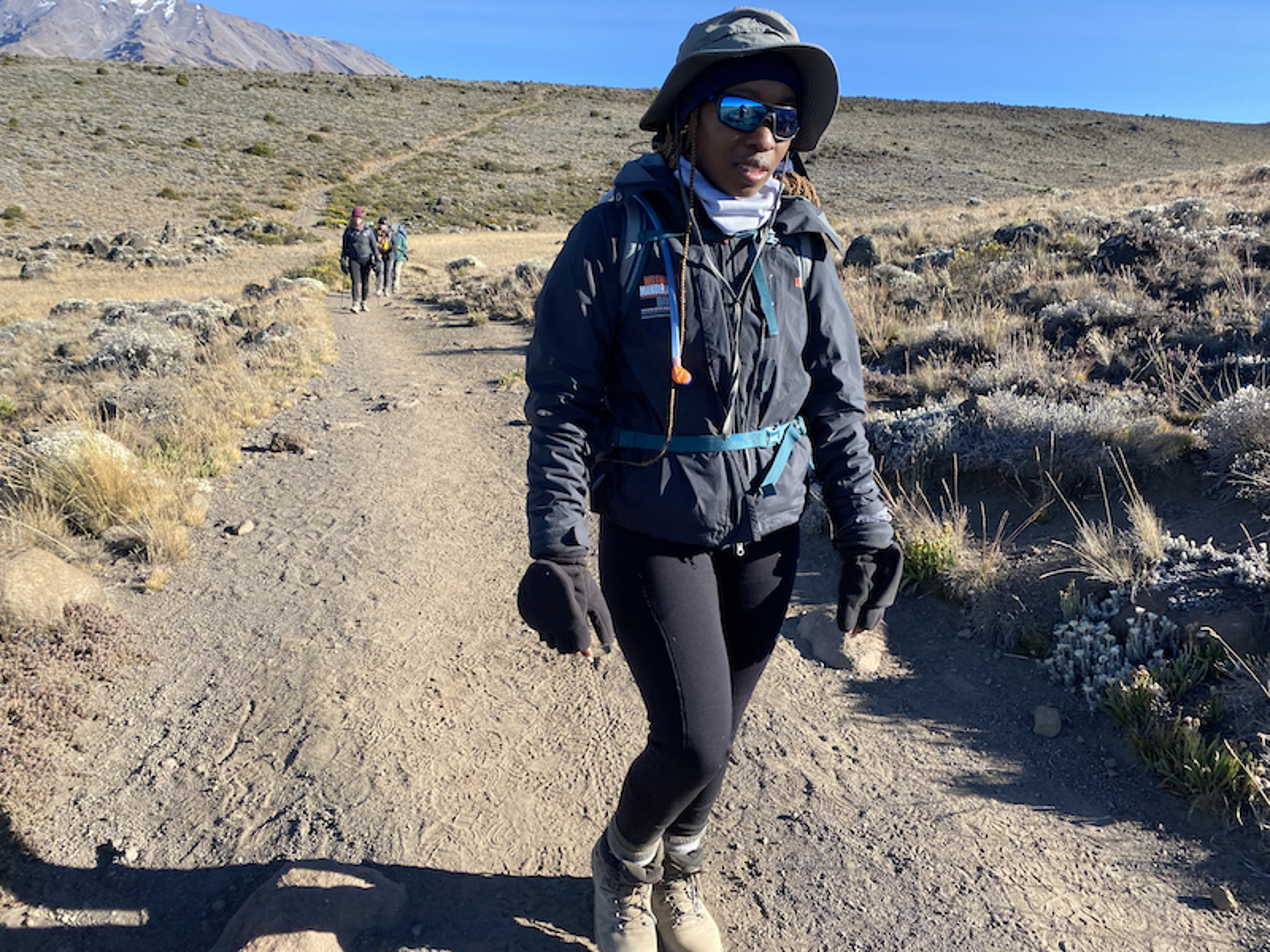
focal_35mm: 26
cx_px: 635
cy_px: 476
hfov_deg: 67.3
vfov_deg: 53.1
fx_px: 954
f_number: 1.8
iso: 32
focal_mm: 4.2
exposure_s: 1/1007
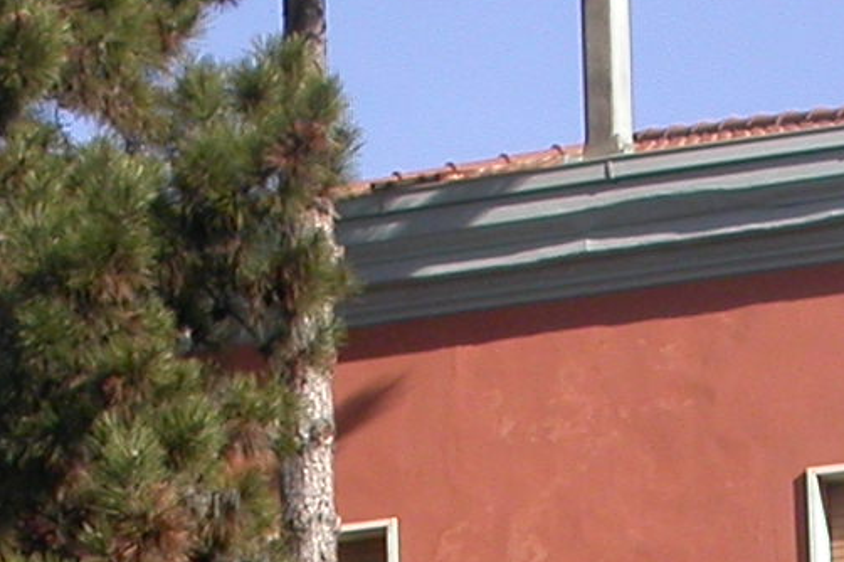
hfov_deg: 11.5
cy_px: 1126
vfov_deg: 7.4
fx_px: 4194
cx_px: 617
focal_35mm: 179
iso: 100
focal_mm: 7.85
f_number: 6.7
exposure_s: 1/249
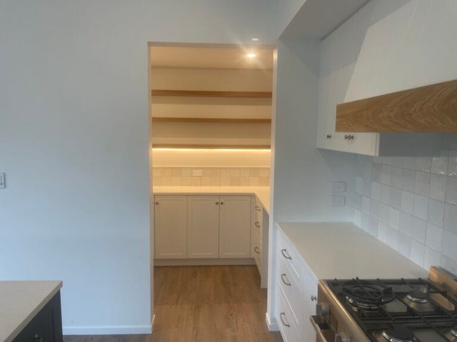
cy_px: 171
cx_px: 228
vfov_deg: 53.1
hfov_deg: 67.3
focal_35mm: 26
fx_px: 343
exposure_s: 1/100
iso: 64
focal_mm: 4.2
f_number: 1.6
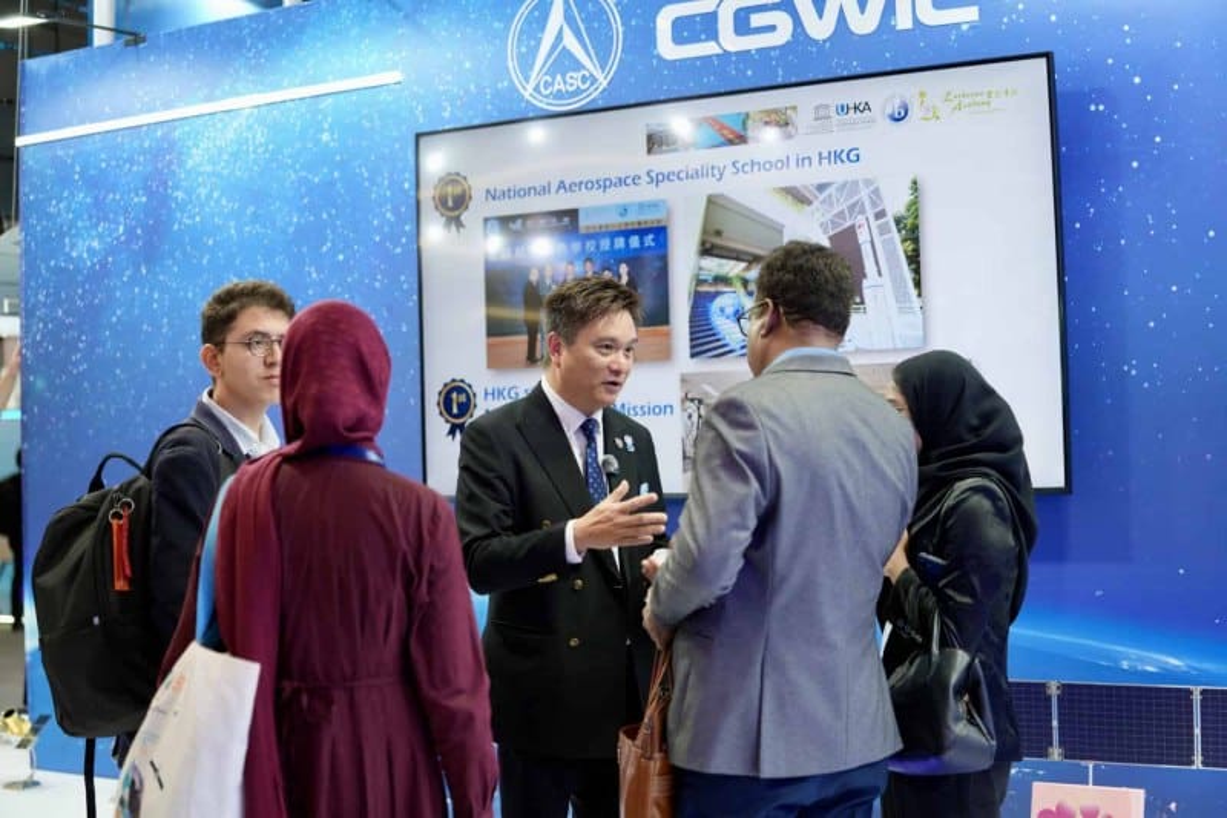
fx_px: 1704
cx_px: 614
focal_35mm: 50
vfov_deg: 27.0
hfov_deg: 39.6
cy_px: 409
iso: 125
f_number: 2
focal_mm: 50
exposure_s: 1/100
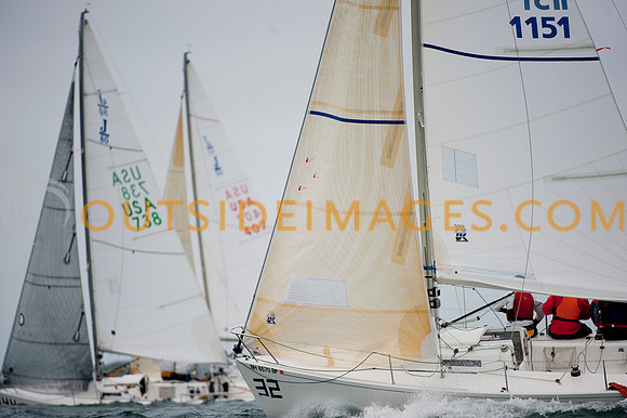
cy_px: 209
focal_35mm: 400
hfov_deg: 5.2
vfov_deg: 3.4
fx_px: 6962
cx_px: 314
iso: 500
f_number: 4
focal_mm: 400
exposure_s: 1/1600
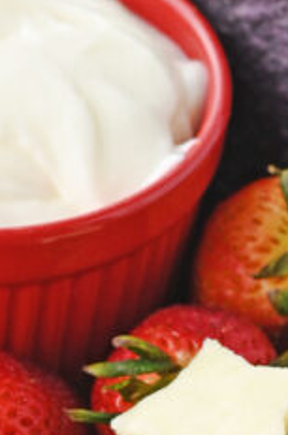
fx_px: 2676
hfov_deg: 6.1
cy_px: 341
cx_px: 293
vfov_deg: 9.3
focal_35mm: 222
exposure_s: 1/200
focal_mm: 50
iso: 450
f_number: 4.5
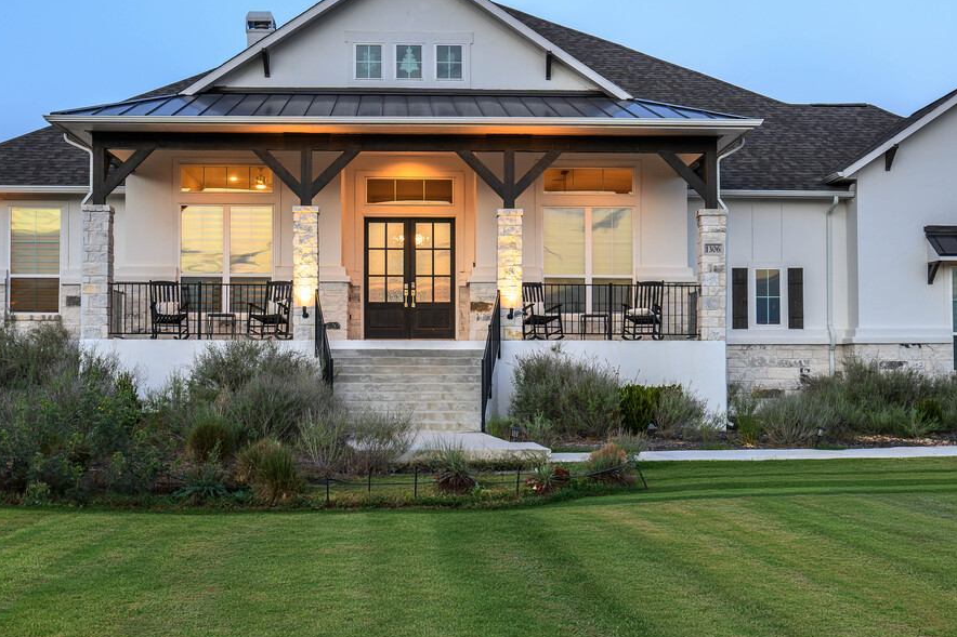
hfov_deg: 43.7
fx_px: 1194
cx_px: 468
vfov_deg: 29.9
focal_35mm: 45
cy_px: 336
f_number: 6.3
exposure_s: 1/6
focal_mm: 24.5
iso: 100
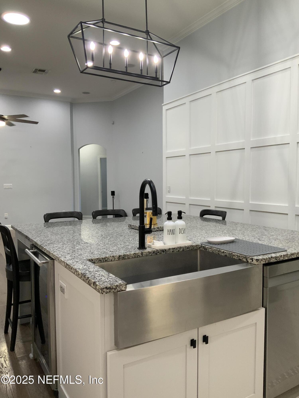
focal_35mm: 29
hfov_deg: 48.2
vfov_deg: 61.7
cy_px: 199
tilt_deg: -2.7
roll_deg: -1.5
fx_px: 334
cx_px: 150
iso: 64
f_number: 1.8
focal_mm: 3
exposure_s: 1/60
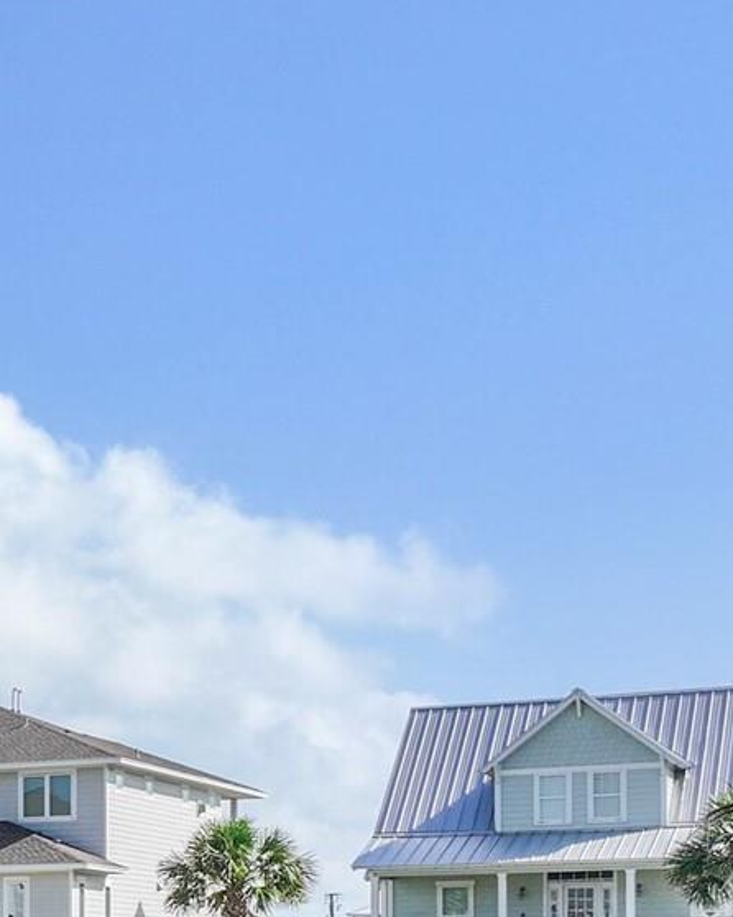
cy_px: 994
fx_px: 2333
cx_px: -552
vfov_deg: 21.2
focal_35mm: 86
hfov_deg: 15.5
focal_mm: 12.29
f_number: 5.6
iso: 100
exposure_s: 1/640
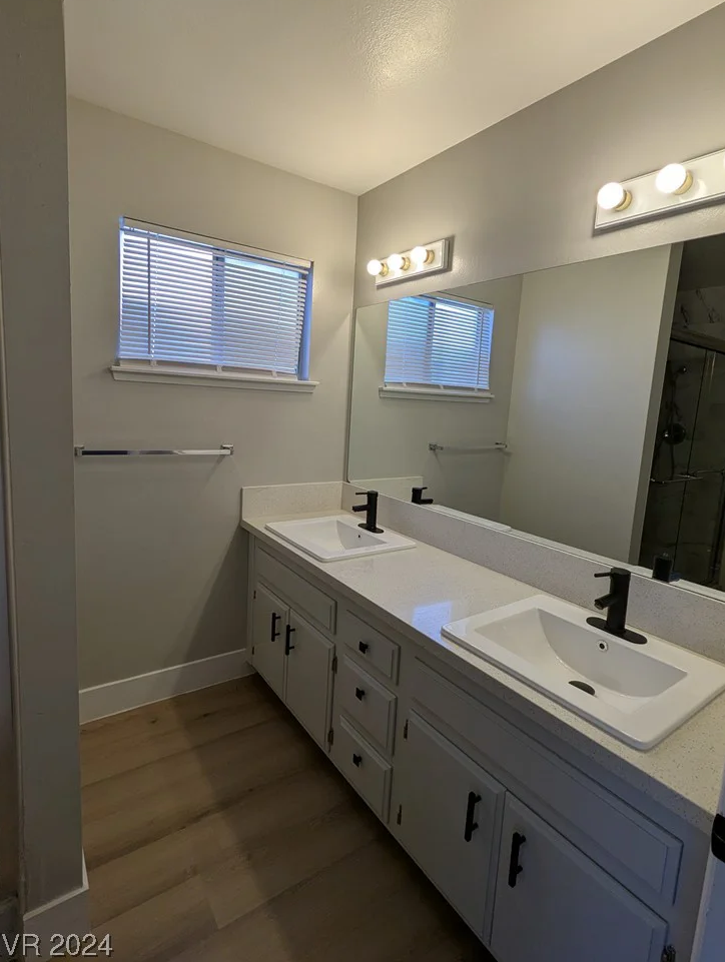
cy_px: 464
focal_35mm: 17
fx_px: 473
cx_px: 363
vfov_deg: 90.9
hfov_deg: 74.9
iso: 43
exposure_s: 1/120
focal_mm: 2.35
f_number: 2.2
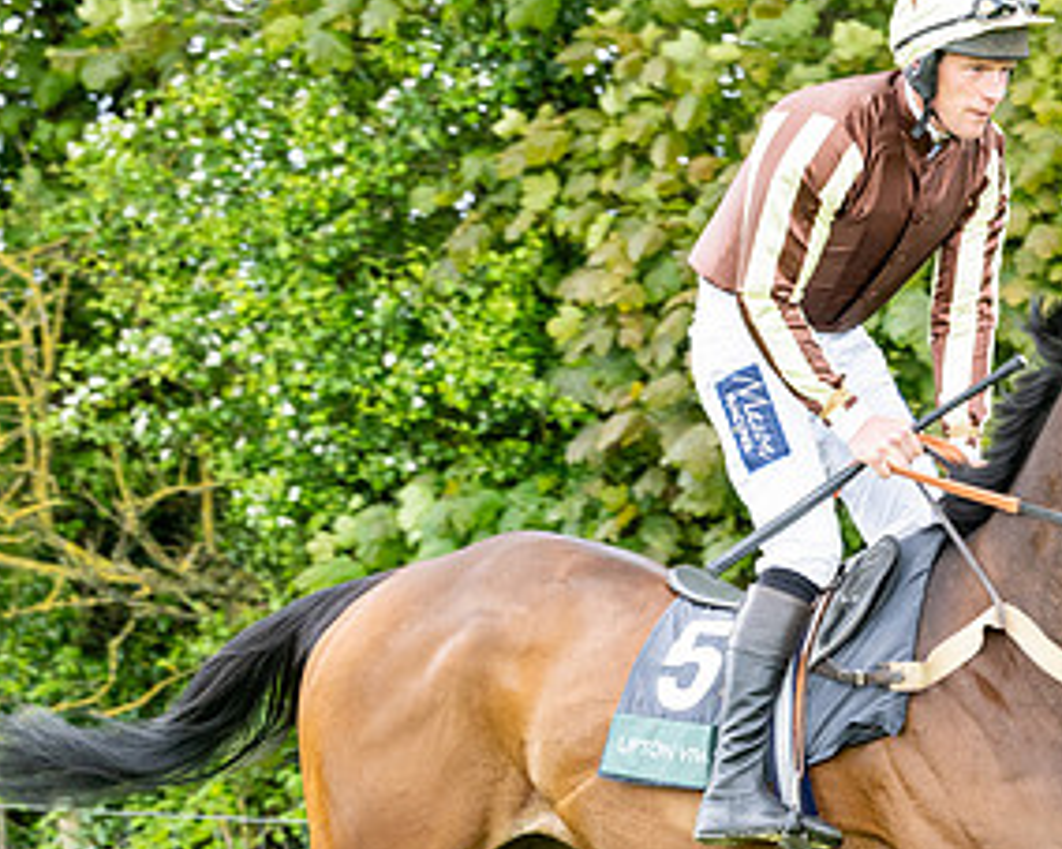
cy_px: 676
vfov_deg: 5.2
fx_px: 9300
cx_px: 866
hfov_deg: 6.5
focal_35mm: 296
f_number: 5
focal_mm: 100
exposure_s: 1/400
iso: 400
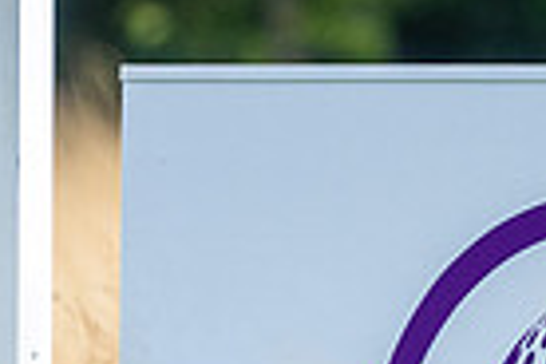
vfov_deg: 0.7
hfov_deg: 1.1
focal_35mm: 1959
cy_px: 744
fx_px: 29709
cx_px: 775
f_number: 5.6
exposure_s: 1/800
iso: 200
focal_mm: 300
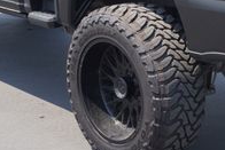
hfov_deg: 19.8
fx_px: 642
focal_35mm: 103
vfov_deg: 13.2
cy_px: -1
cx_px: 163
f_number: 6.3
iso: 100
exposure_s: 1/160
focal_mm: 21
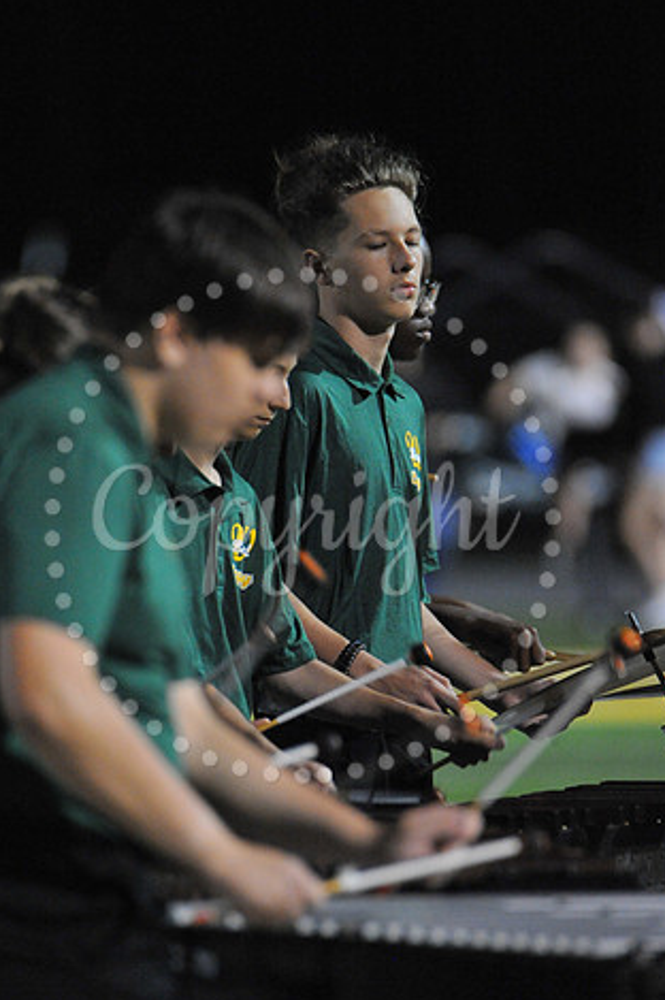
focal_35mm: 680
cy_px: 522
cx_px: 303
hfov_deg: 2.0
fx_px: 18868
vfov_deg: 3.0
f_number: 6.3
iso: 6400
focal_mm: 550
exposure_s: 1/200
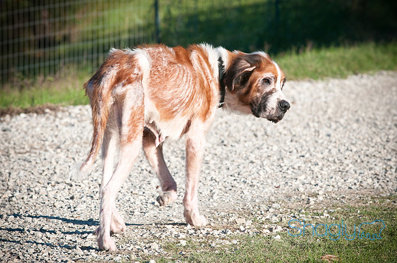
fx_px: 3304
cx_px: 198
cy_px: 132
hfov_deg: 6.9
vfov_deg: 4.6
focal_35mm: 300
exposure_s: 1/320
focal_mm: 200
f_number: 9
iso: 200
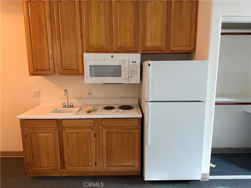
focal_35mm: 24
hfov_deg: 71.6
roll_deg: +0.0
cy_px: 94
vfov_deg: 56.8
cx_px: 126
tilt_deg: -9.5
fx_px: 174
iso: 640
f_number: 1.78
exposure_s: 1/40
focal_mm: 6.76
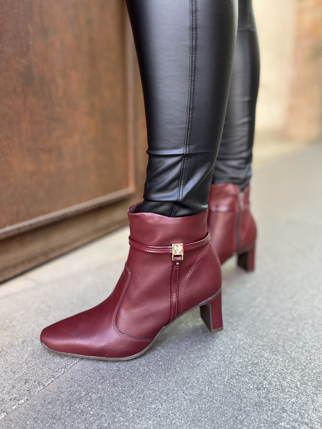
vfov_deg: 67.3
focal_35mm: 26
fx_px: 322
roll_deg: +0.4
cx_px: 161
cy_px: 214
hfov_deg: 53.1
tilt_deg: -17.7
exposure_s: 1/60
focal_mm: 5.1
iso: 64
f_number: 1.6
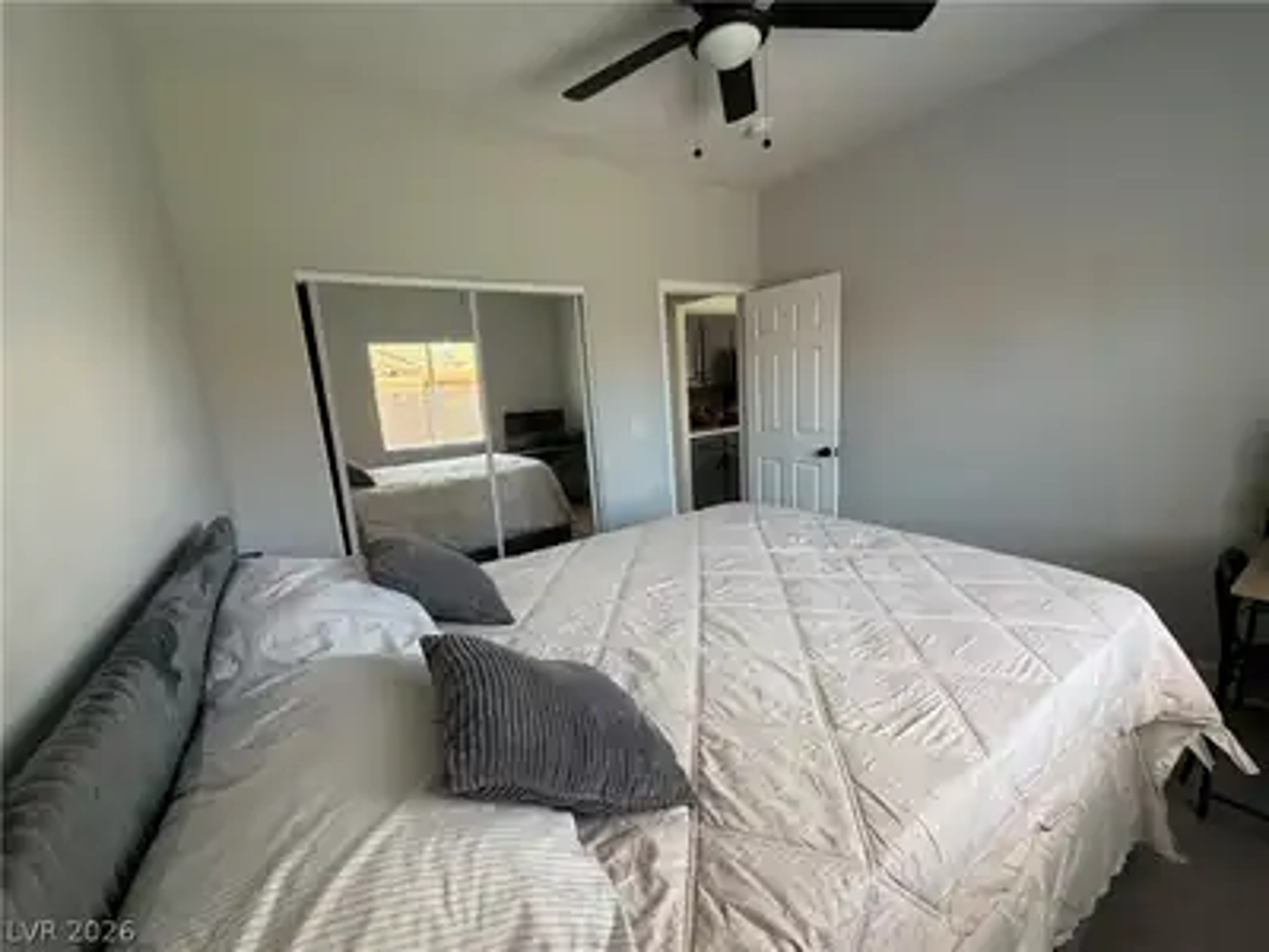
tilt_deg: -10.5
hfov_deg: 102.1
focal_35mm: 14
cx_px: 634
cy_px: 476
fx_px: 513
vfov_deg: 85.7
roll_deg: +3.7
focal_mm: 2.22
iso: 160
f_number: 2.2
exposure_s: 1/121
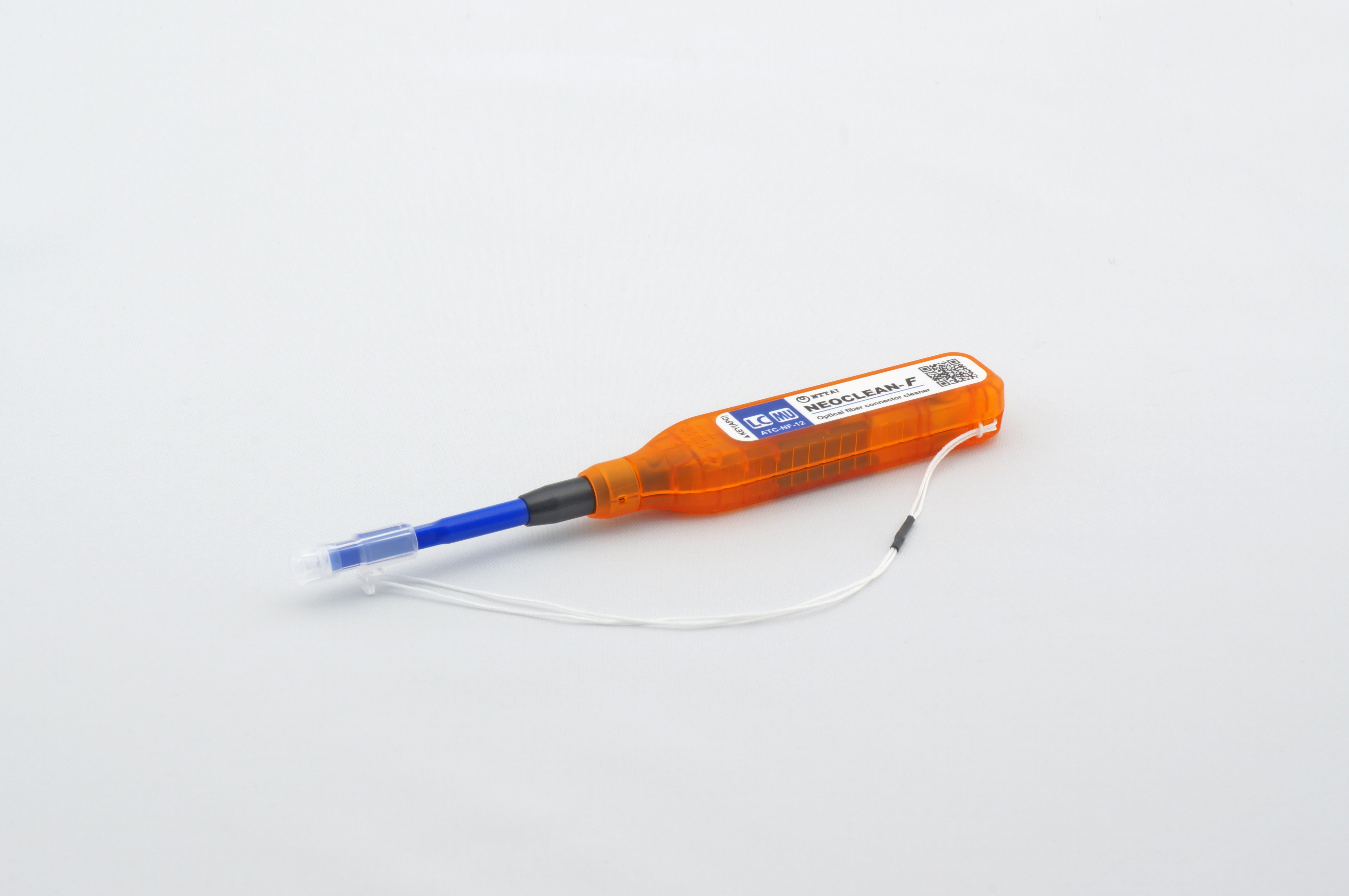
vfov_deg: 16.5
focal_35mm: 82
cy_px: 448
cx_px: 674
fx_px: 3088
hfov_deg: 24.6
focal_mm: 55
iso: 100
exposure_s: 5
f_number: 22
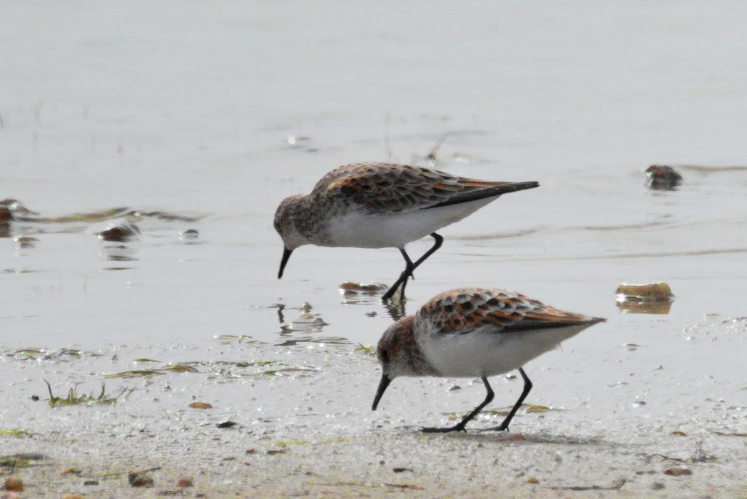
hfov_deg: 3.4
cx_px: 374
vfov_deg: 2.3
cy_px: 250
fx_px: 12460
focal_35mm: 600
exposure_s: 1/1250
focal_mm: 600
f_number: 6.3
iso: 500
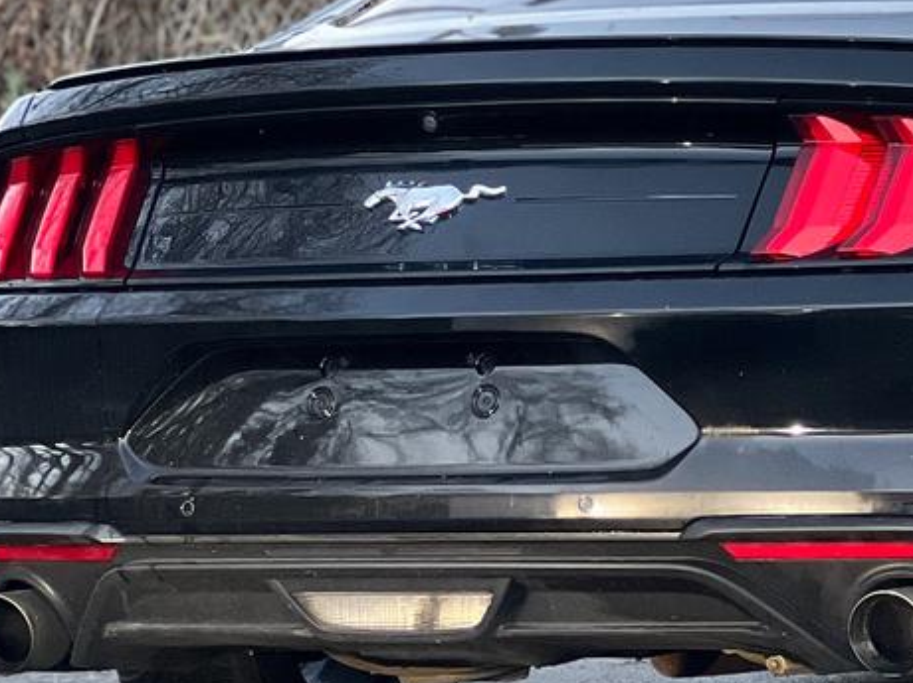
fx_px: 5640
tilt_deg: +2.3
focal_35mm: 214
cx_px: 1020
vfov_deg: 6.9
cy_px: 107
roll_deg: +0.5
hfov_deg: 9.2
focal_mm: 9
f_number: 2.8
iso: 250
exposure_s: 1/66
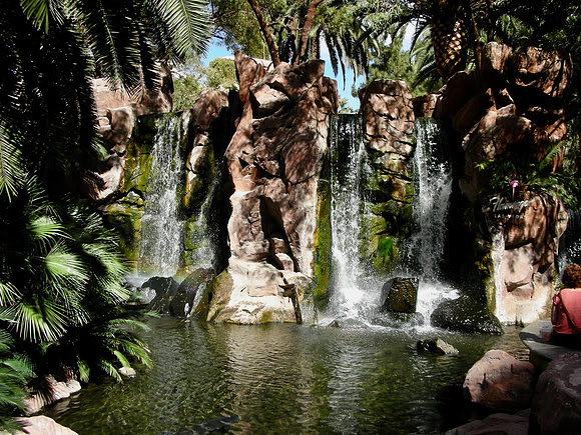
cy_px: 218
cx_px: 290
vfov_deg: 40.7
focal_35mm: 35
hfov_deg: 52.6
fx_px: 587
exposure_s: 1/312
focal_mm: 5.8
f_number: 3
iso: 50
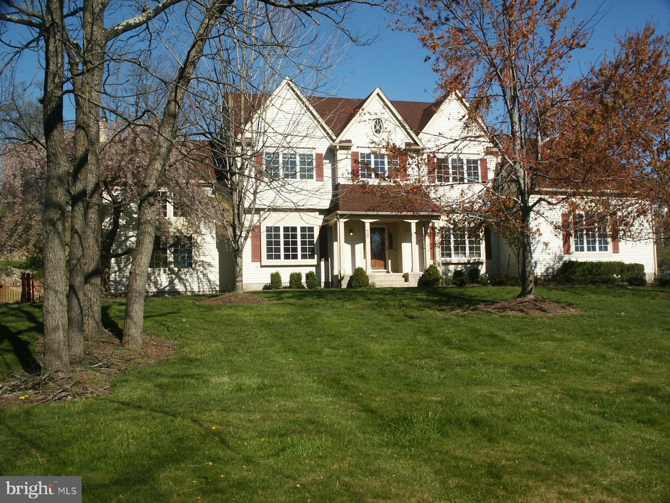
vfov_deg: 40.7
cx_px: 335
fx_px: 677
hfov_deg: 52.6
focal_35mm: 35
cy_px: 252
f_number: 6.7
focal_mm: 7.18
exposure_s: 1/250
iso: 64
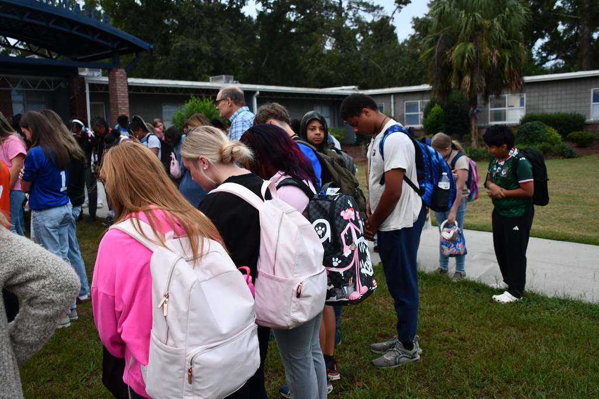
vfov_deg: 40.0
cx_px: 300
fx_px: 549
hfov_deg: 57.2
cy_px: 200
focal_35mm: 33
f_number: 3.5
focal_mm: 22
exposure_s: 1/125
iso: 800
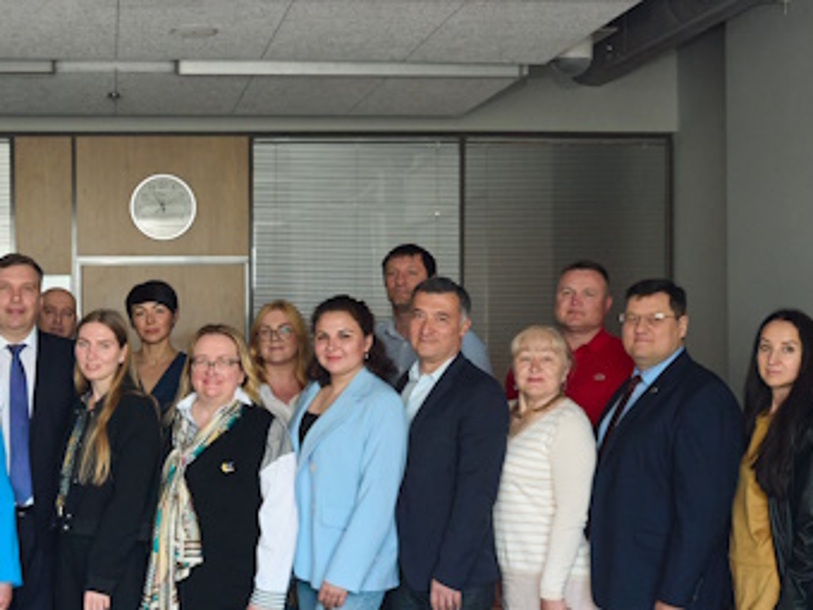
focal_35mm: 59
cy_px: 462
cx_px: 184
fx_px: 1386
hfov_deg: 32.0
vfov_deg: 24.5
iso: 3200
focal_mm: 24
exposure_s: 1/160
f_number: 5.6
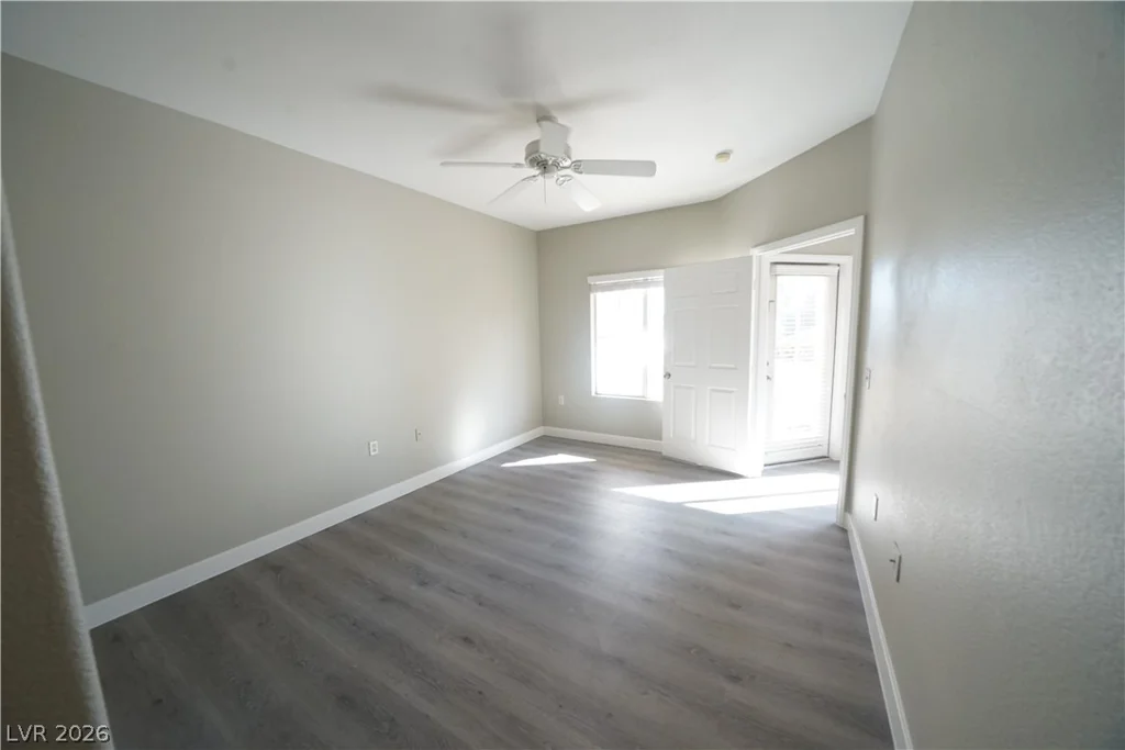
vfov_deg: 90.0
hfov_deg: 112.6
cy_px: 375
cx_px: 562
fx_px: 375
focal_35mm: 12
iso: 2000
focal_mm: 12
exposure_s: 1/125
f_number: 7.1
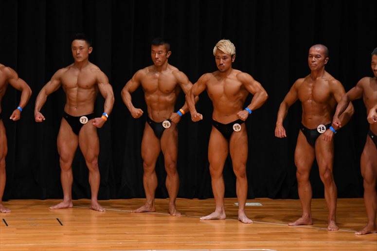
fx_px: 2826
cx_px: 188
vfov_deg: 5.1
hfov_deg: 7.6
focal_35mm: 270
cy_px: 126
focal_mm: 180
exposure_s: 1/400
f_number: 5.6
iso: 3200
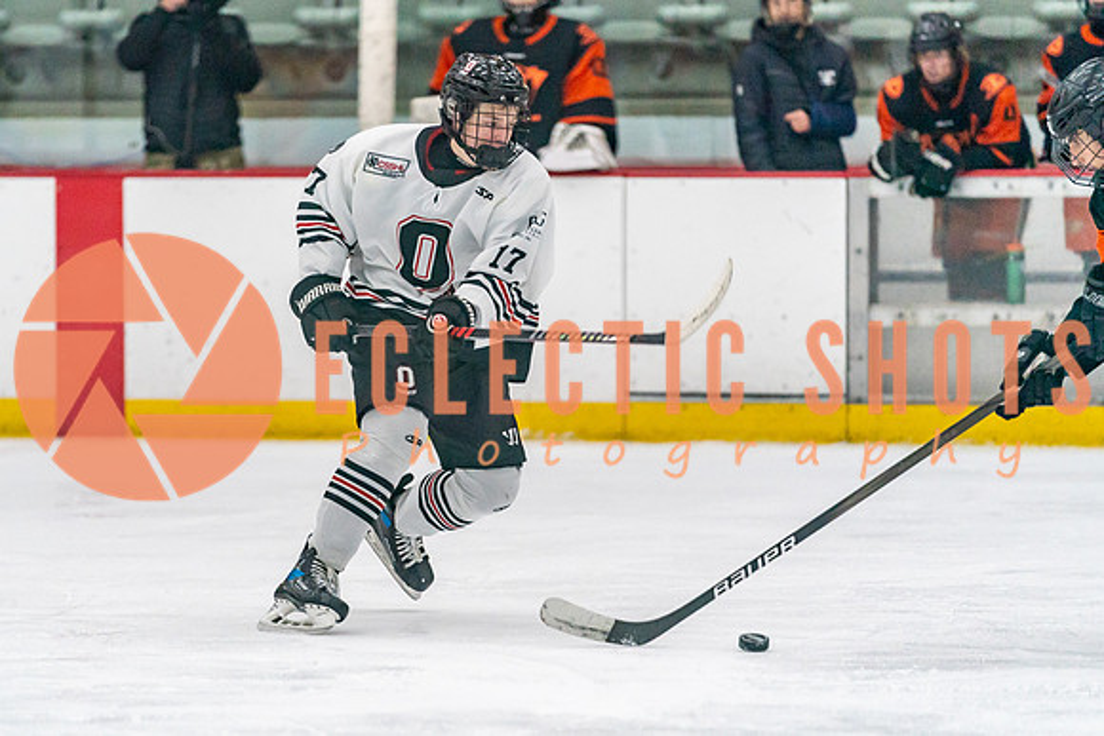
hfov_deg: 7.9
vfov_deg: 5.3
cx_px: 416
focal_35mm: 261
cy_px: 422
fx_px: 7991
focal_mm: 200
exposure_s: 1/1250
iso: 3200
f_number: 2.8
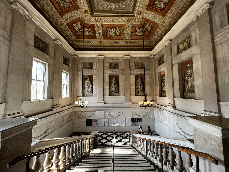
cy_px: 86
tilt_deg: +3.9
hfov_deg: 106.2
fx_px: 86
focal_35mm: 13
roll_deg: +0.4
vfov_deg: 89.9
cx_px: 114
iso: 80
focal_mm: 1.57
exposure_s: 1/122
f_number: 1.8
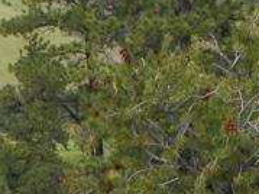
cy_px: -10
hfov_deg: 9.3
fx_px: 1585
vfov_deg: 7.0
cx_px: 137
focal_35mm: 212
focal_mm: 6.6
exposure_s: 1/320
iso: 64
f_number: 4
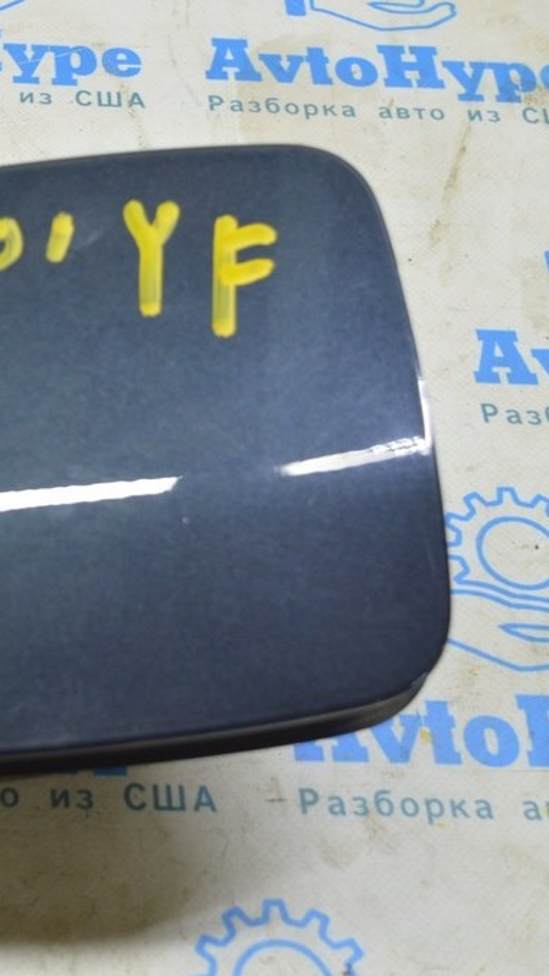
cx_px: -144
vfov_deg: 30.7
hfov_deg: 16.6
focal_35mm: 69
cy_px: 489
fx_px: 1782
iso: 400
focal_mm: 29
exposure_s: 1/20
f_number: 5.6
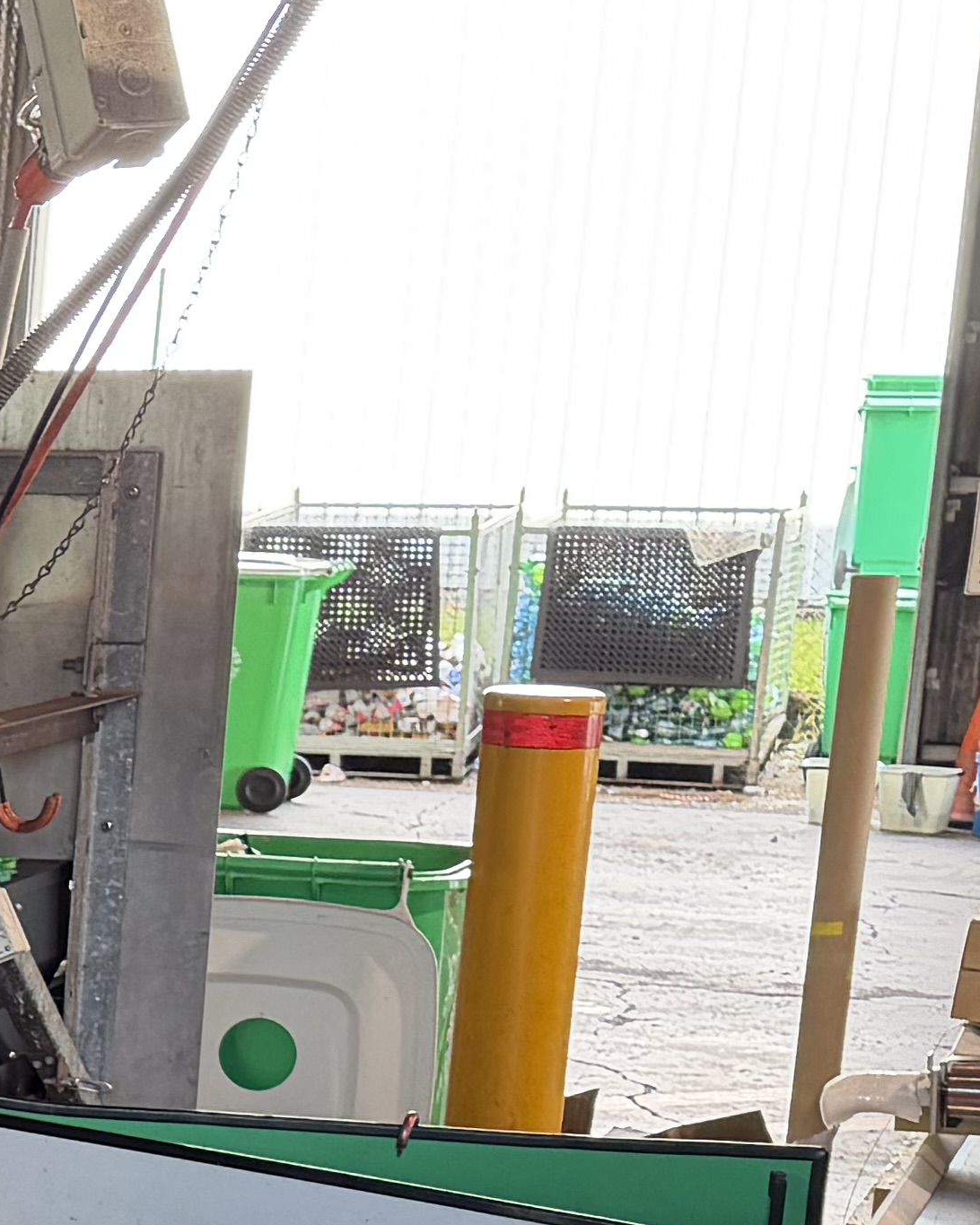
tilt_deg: -9.5
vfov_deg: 19.2
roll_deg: +1.1
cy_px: 1086
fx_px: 3553
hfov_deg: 13.0
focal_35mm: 98
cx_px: -1160
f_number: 1.78
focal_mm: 6.76
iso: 125
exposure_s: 1/121
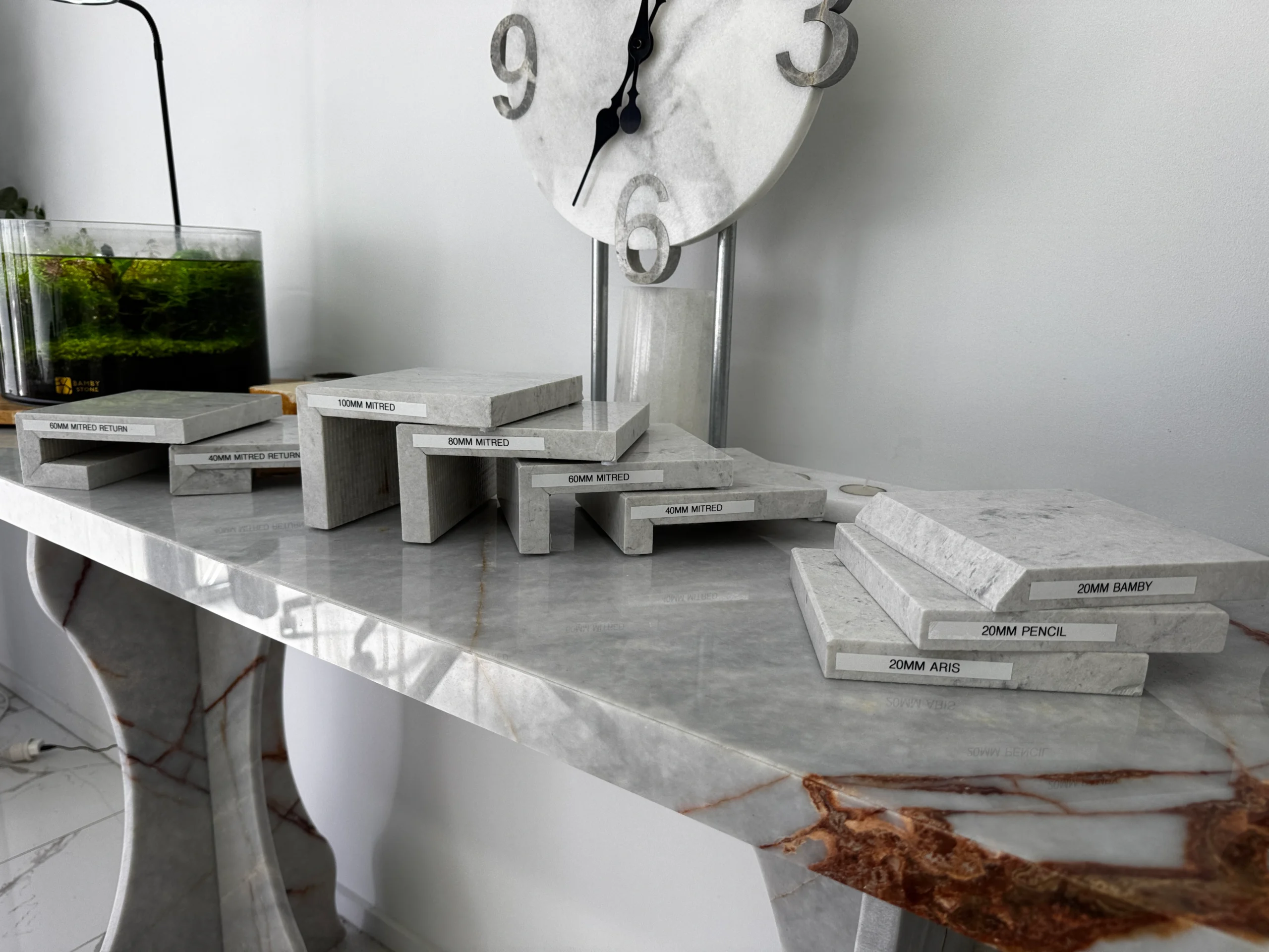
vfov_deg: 56.8
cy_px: 476
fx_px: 880
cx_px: 634
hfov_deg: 71.6
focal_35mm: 24
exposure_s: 1/136
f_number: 1.78
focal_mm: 6.76
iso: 50
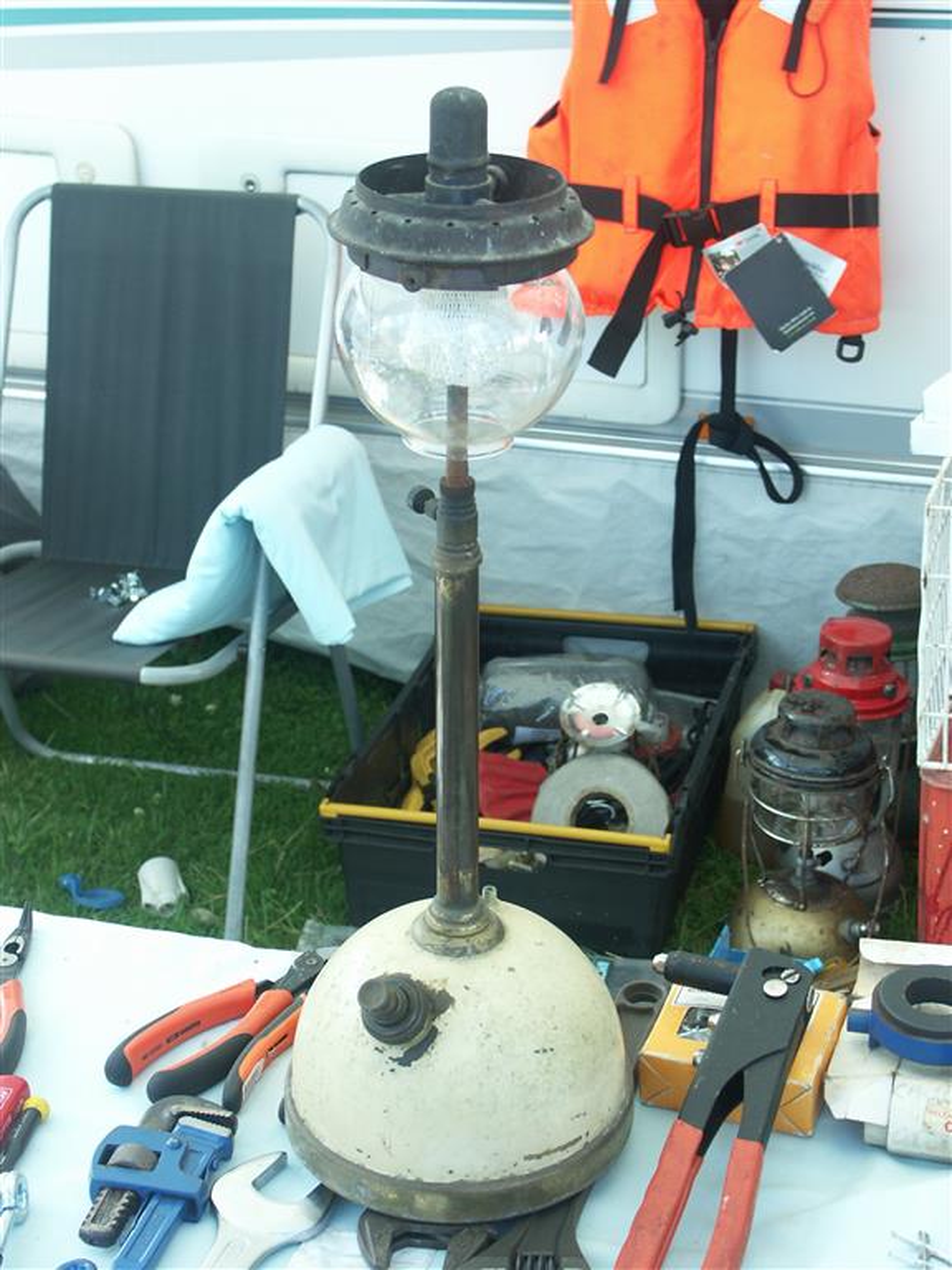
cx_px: 476
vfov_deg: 28.2
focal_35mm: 69
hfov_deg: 21.3
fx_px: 2530
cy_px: 635
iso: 100
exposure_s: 1/100
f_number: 4
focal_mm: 17.15
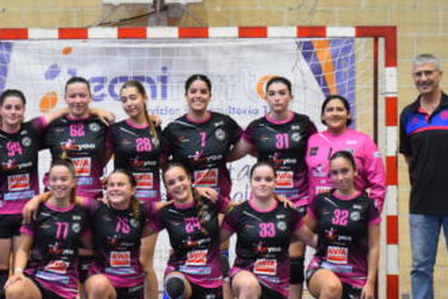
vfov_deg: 8.4
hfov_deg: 12.6
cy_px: 189
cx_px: 173
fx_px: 2029
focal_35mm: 163
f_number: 4.2
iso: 3200
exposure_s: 1/160
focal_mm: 72
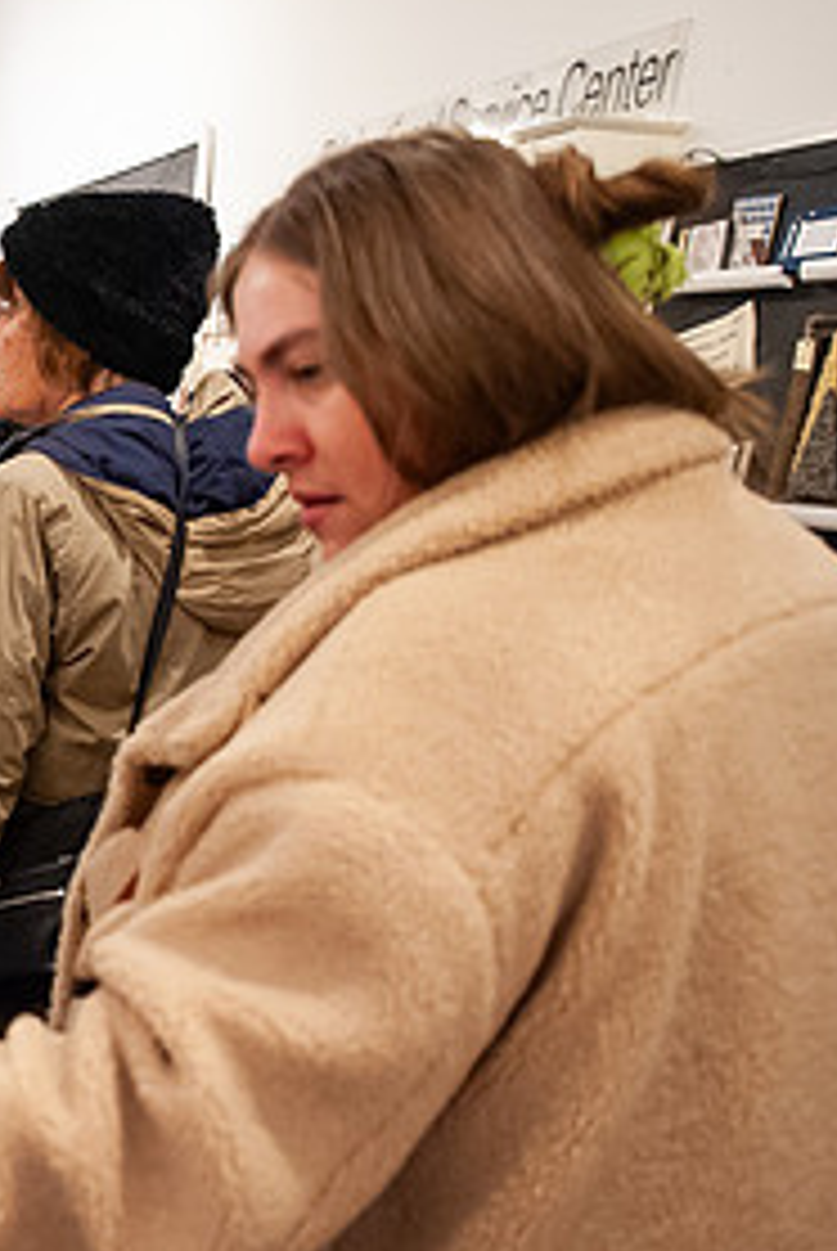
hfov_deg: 22.8
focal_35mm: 50
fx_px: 1739
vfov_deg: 39.5
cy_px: 585
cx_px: -364
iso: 2500
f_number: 3.2
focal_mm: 24
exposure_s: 1/125
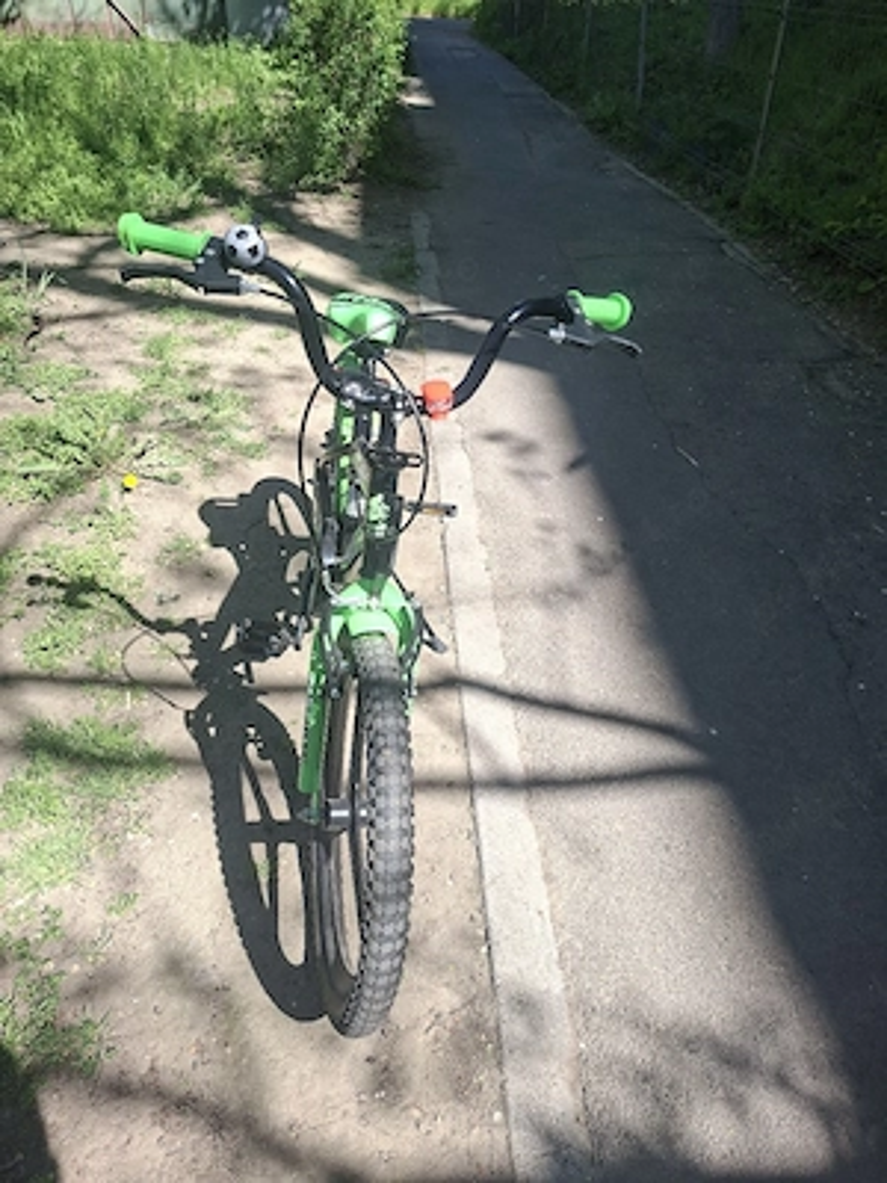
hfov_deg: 58.9
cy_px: 592
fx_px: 786
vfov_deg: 73.9
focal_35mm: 23
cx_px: 444
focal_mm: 5.54
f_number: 1.8
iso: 50
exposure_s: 1/667
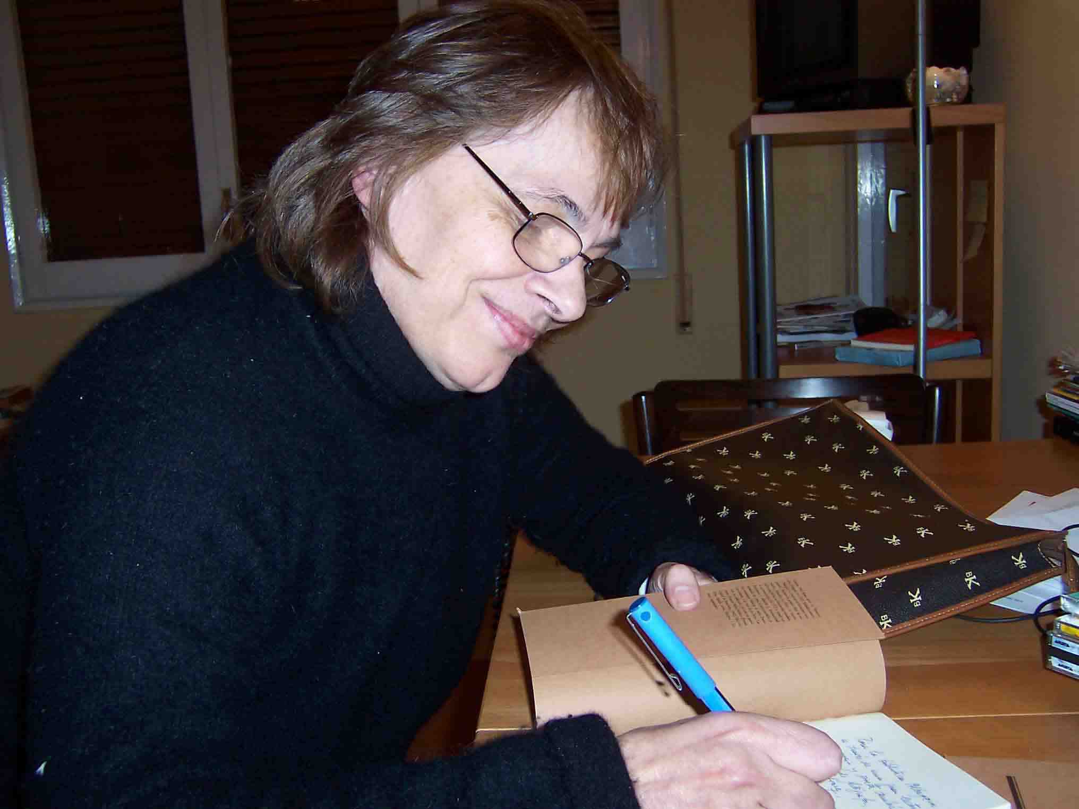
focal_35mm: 36
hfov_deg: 51.4
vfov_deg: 39.7
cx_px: 540
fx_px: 1122
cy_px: 404
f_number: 2.8
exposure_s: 1/60
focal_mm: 5.6
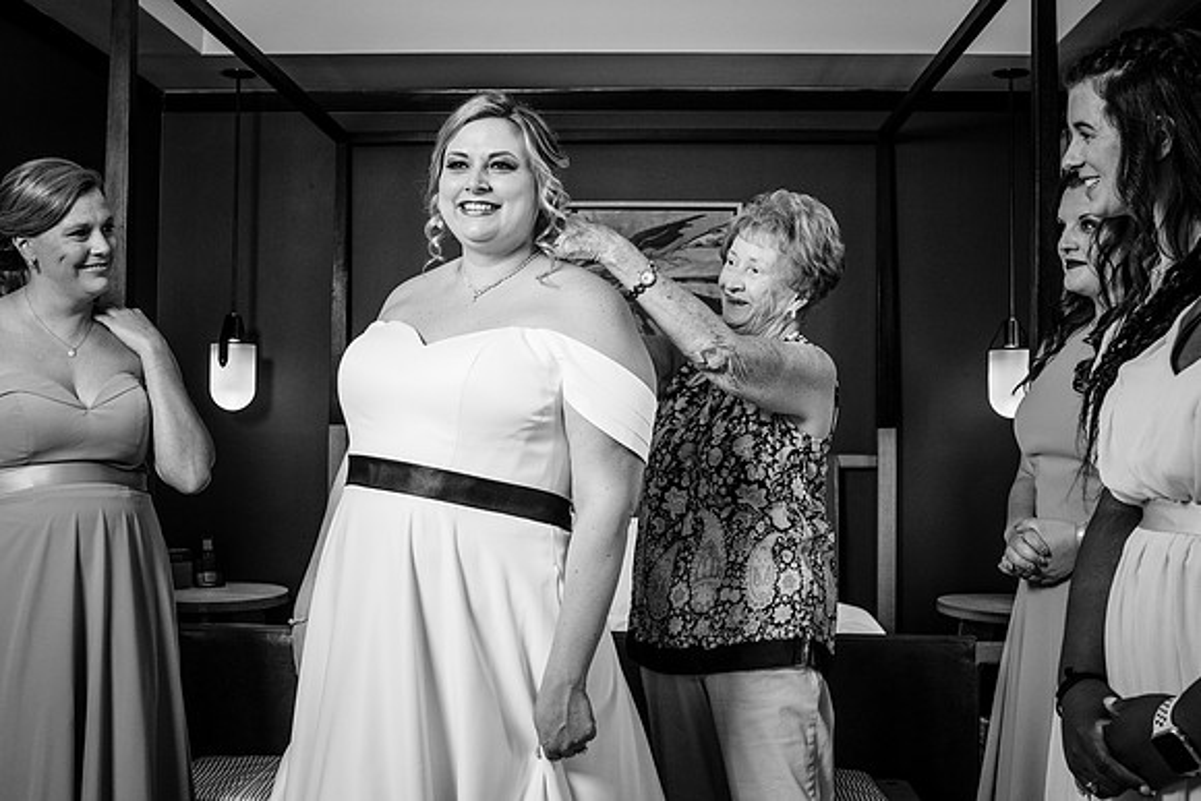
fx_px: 1402
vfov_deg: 31.9
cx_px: 621
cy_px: 399
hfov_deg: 46.4
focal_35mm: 42
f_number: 6.3
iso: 2000
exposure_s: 1/200
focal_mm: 35
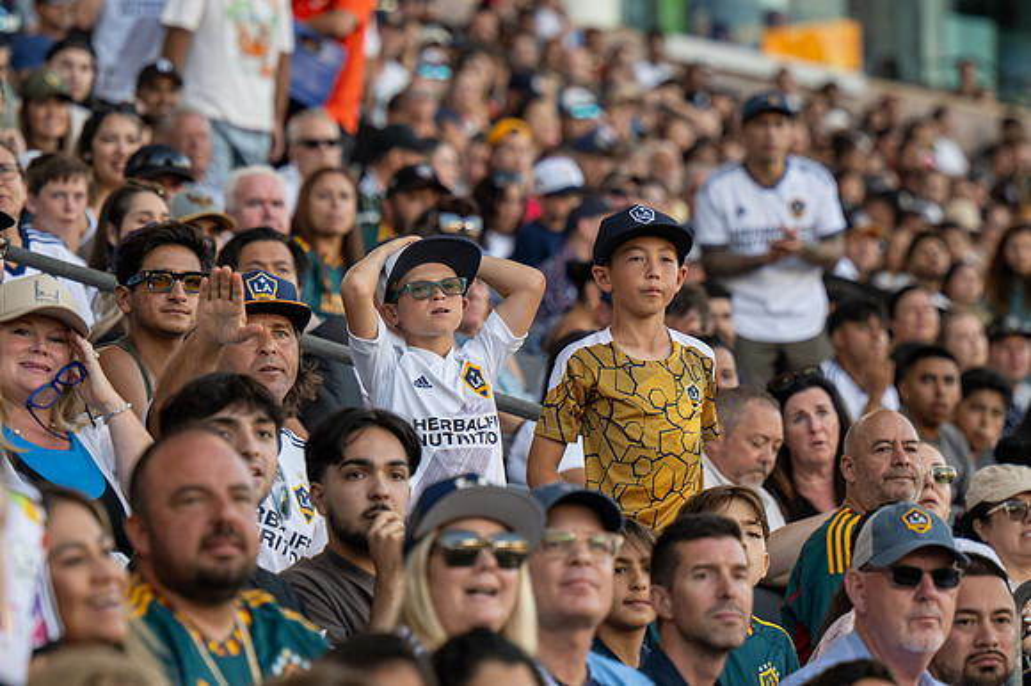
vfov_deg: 5.6
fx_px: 6997
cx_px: 516
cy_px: 256
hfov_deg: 8.4
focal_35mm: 244
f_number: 2.8
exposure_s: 1/1000
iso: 720
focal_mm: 130
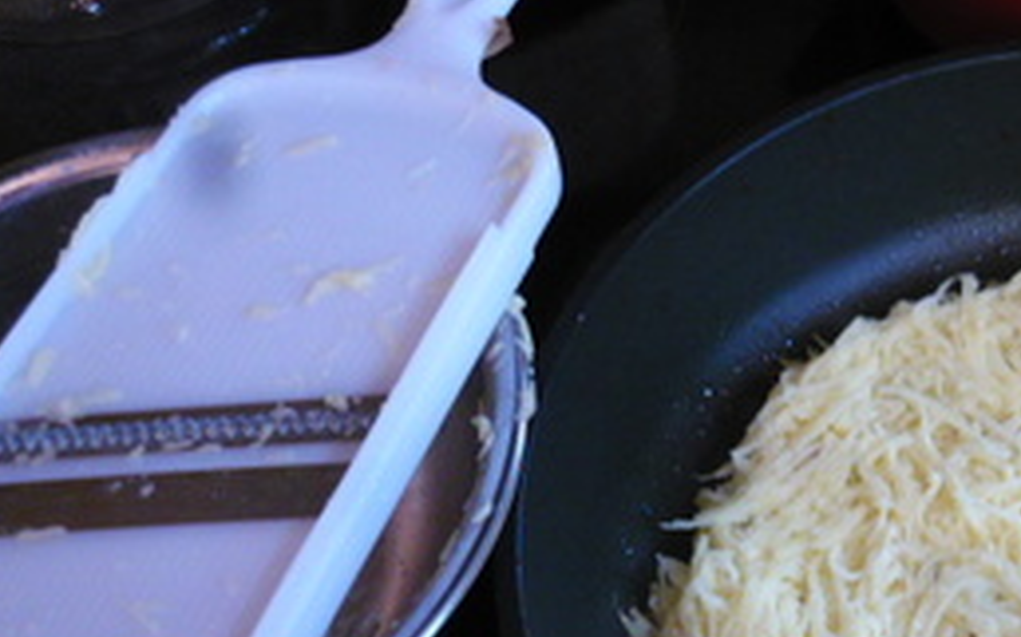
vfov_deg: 22.1
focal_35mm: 57
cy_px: 588
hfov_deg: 34.6
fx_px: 1585
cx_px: 819
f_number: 2.8
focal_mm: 5.5
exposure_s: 1/10
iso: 400
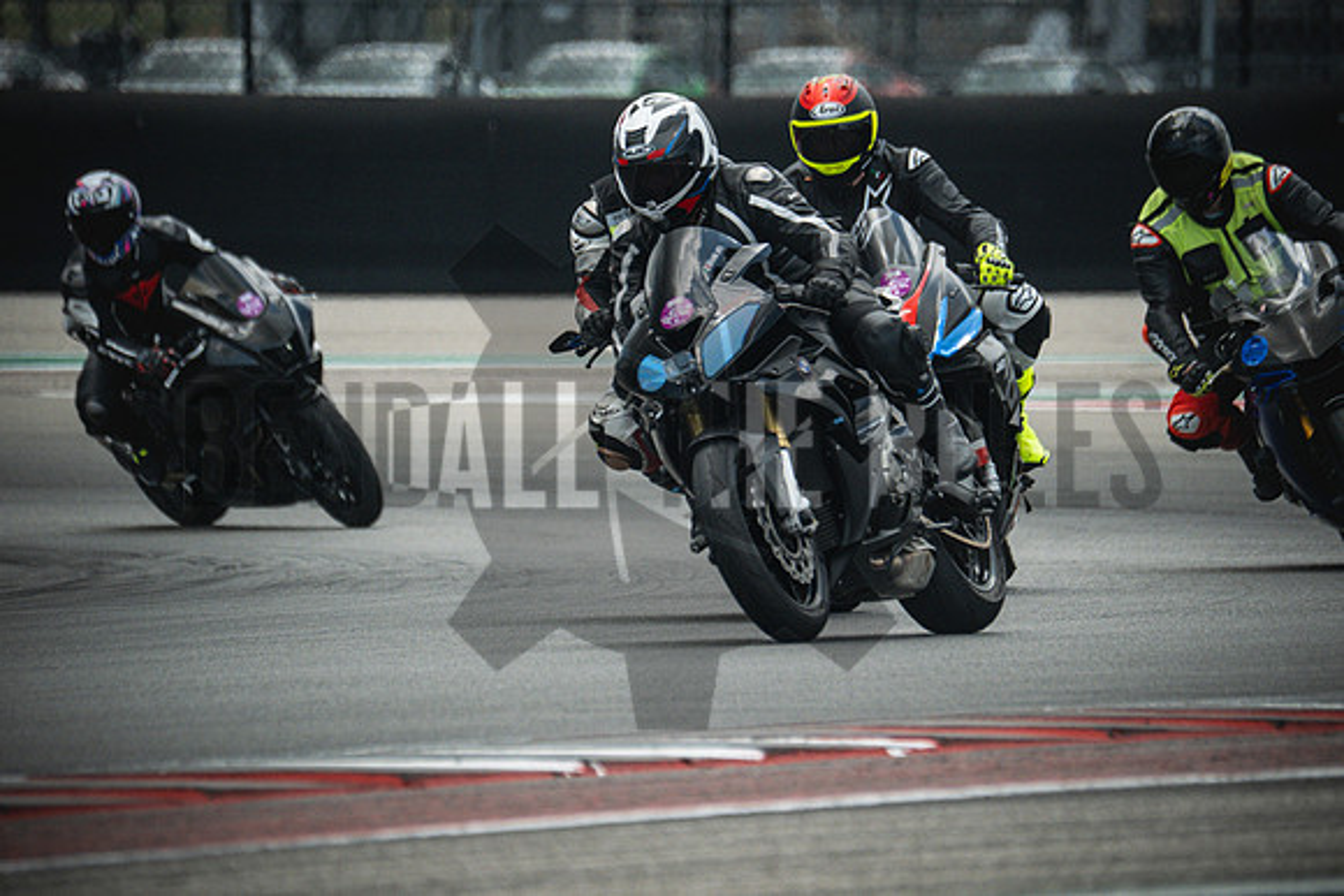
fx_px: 22404
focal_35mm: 600
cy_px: 448
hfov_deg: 3.4
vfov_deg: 2.3
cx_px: 672
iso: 1600
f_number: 5.6
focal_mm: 400
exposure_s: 1/1600
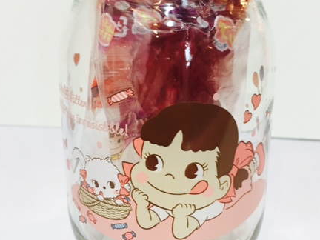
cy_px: 106
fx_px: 398
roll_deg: -0.9
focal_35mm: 43
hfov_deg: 43.8
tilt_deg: -15.8
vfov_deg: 33.6
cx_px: 167
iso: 80
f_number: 2.2
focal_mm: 4.15
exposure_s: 1/33
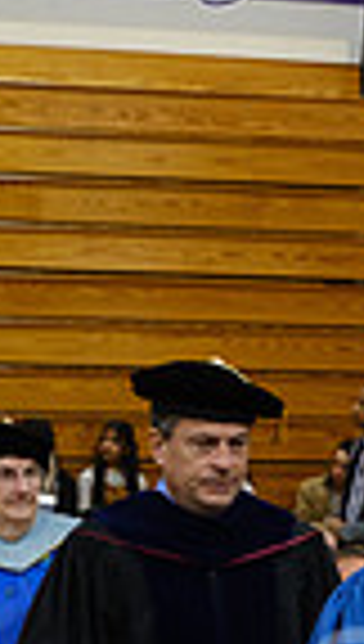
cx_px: 297
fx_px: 3038
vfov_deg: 11.7
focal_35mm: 178
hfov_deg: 6.8
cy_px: 835
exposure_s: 1/100
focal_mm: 28.3
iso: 1250
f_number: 3.2
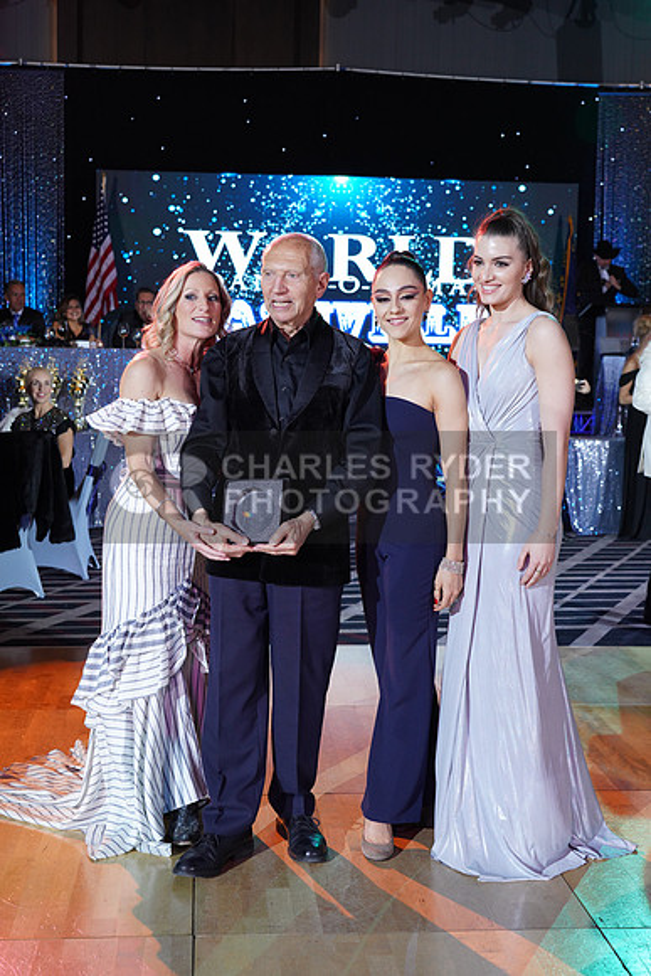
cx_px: 326
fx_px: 1247
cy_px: 488
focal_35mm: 46
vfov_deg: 42.7
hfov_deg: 29.3
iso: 1600
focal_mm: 46
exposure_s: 1/200
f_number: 5
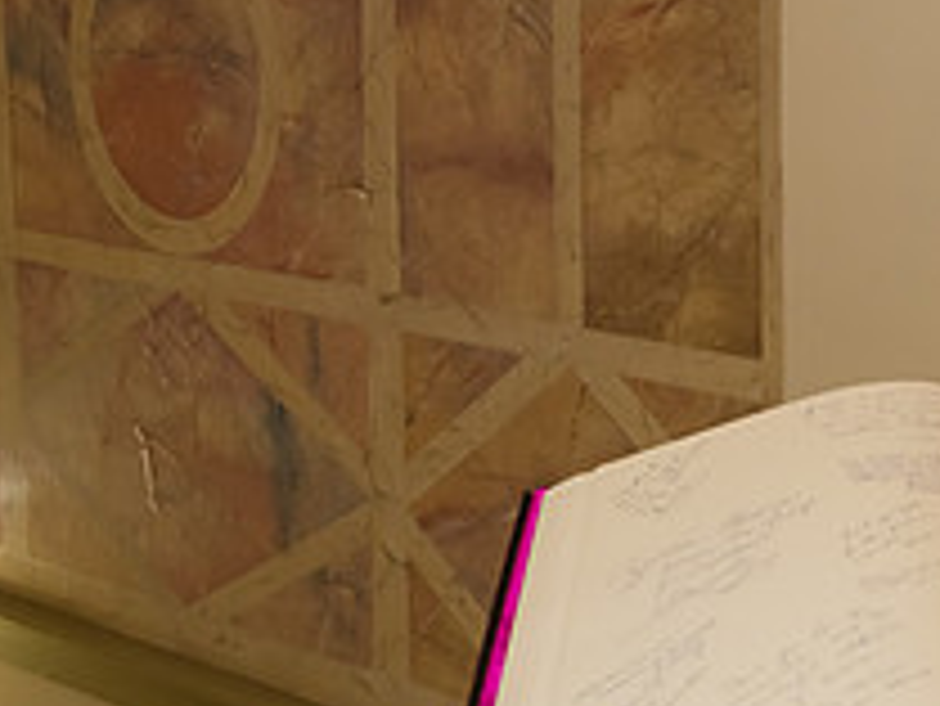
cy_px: 133
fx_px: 1956
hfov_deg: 23.7
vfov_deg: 20.2
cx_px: 1228
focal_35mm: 72
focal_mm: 27
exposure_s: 1/125
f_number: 4
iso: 1000
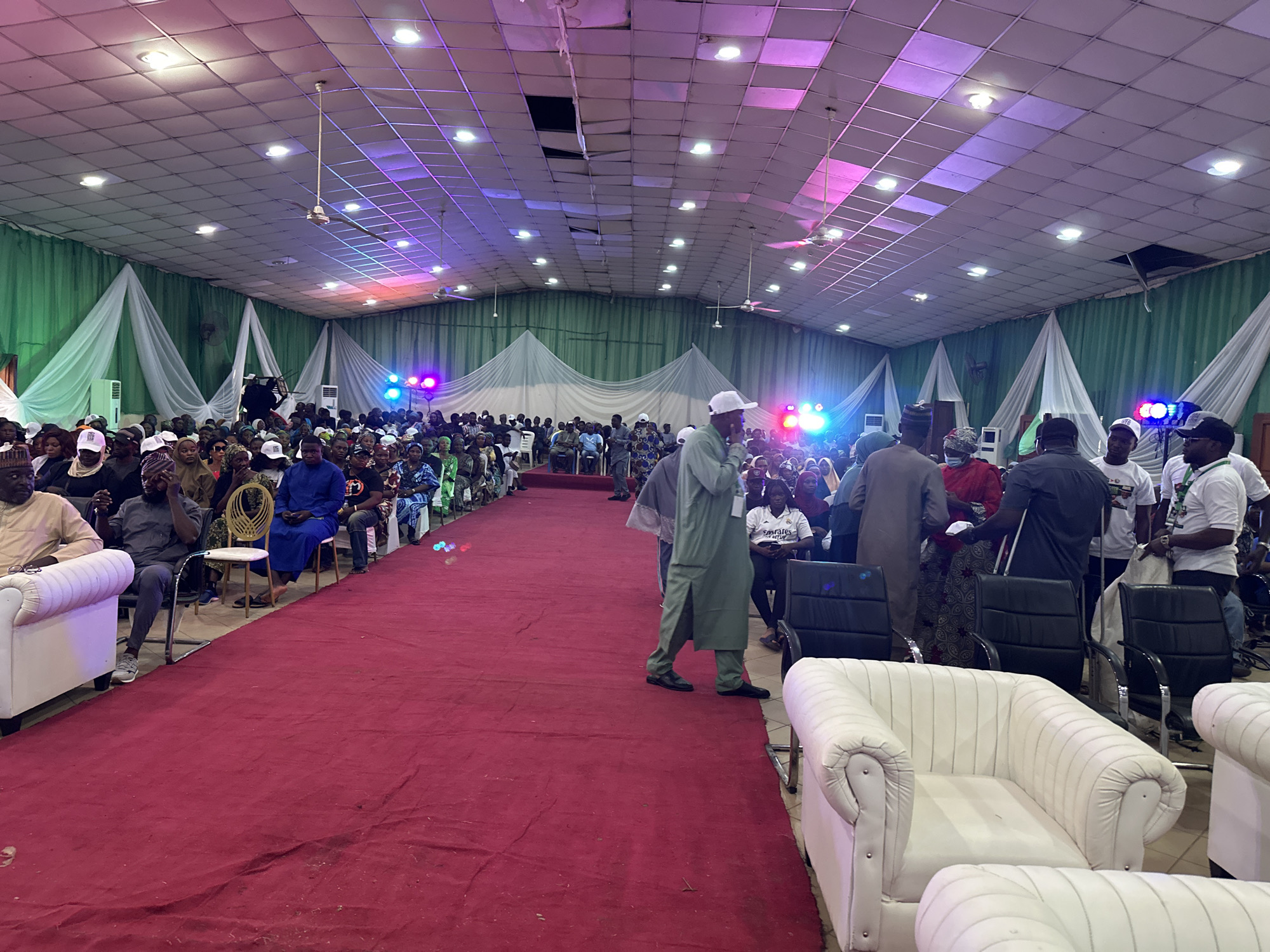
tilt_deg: -3.5
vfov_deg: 56.8
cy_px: 476
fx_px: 881
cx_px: 635
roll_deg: -3.0
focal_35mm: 24
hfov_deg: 71.6
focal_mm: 6.86
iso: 500
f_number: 1.78
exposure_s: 1/60
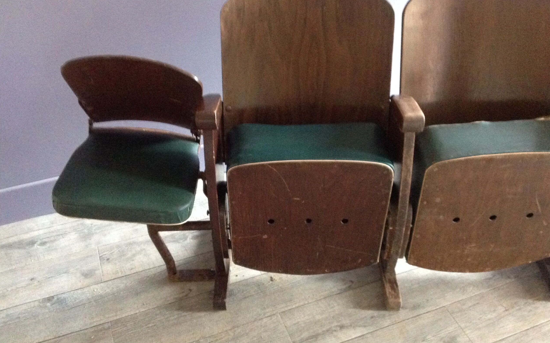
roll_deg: +0.0
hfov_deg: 51.5
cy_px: 159
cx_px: 280
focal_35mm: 38
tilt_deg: -37.5
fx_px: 570
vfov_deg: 33.6
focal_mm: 4.28
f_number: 2.4
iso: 800
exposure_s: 1/15
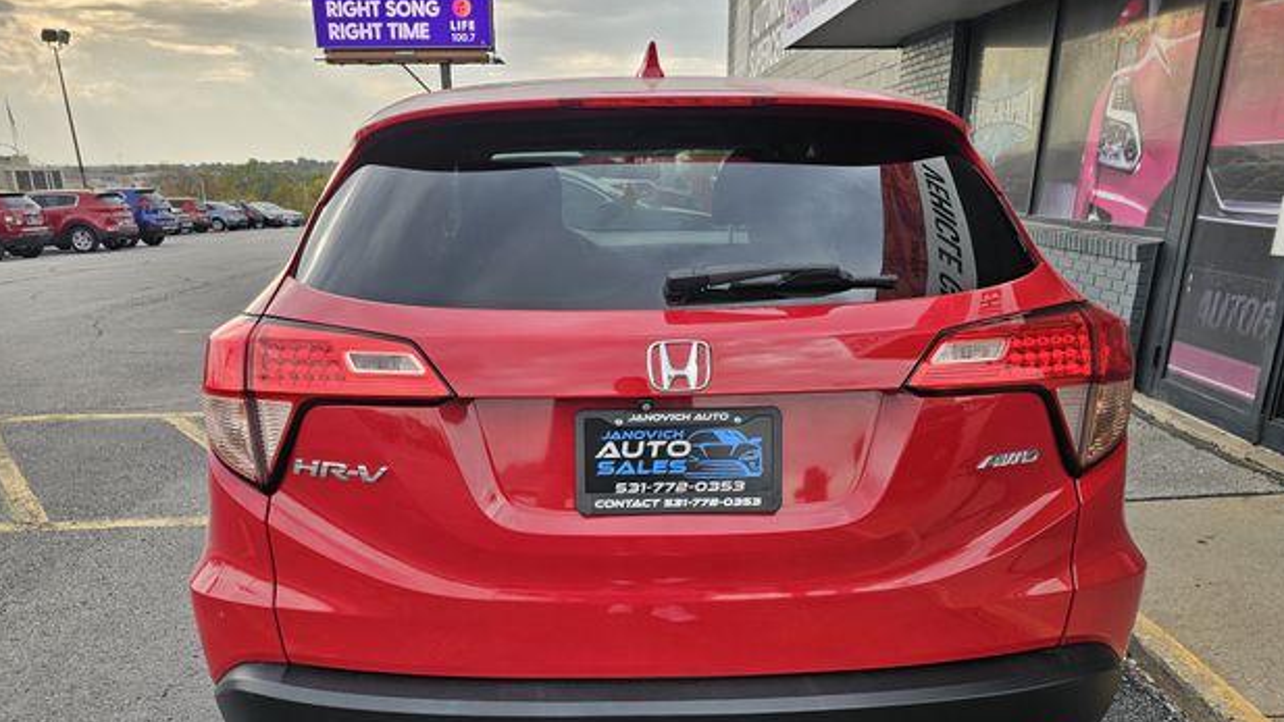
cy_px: 476
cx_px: 645
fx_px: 885
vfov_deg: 43.8
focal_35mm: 26
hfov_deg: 71.9
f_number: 1.7
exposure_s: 1/120
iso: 20
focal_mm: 6.3
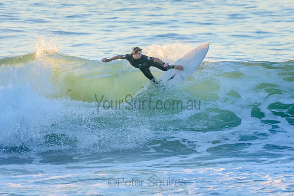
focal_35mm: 750
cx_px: 147
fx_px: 6127
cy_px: 98
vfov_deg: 1.8
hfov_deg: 2.7
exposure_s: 1/1250
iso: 800
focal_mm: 500
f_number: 5.6
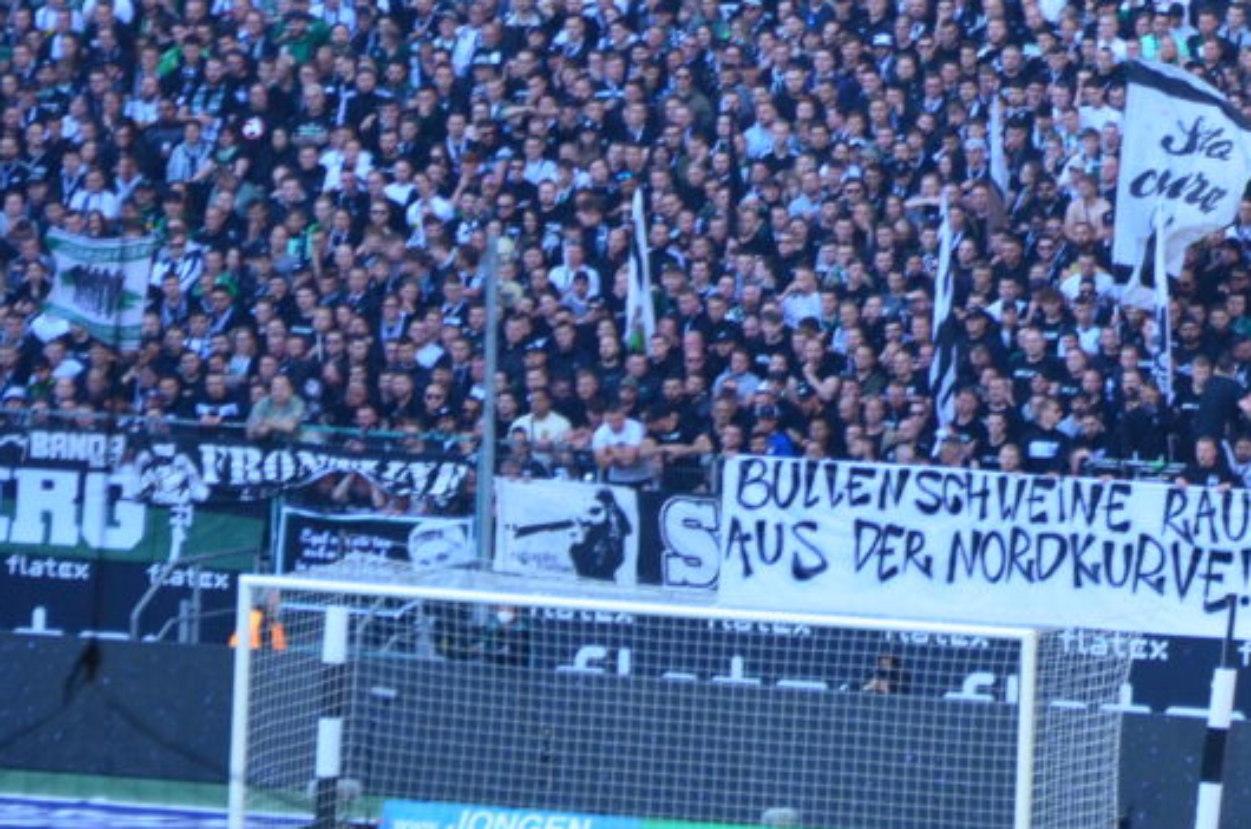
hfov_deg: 4.3
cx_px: 1690
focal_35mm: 476
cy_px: 31
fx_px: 16489
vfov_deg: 2.9
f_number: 5.6
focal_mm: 105
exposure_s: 1/250
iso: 720
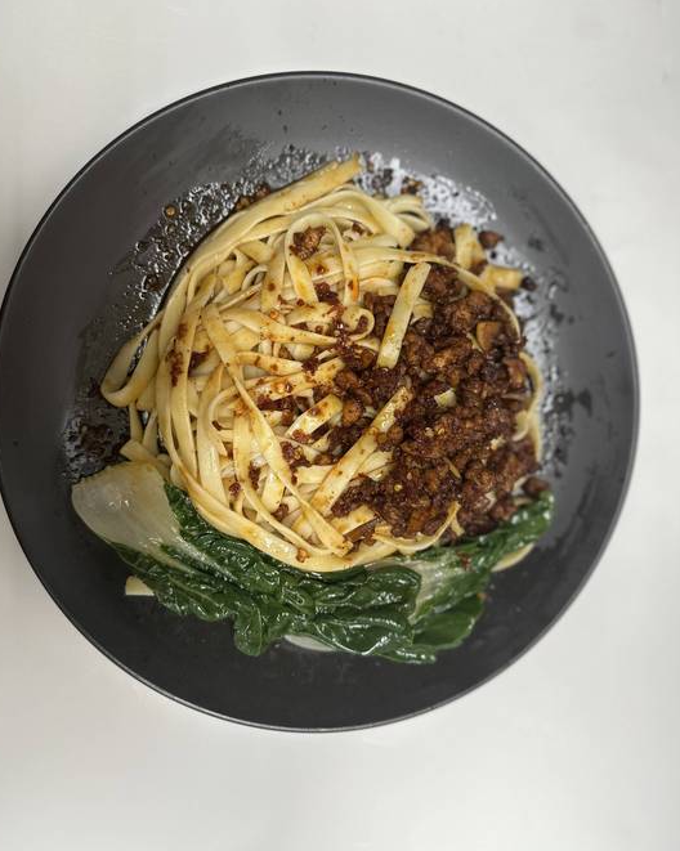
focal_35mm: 26
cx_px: 336
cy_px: 406
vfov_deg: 66.0
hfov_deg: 54.9
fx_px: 655
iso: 125
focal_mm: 6.86
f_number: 1.78
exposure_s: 1/120
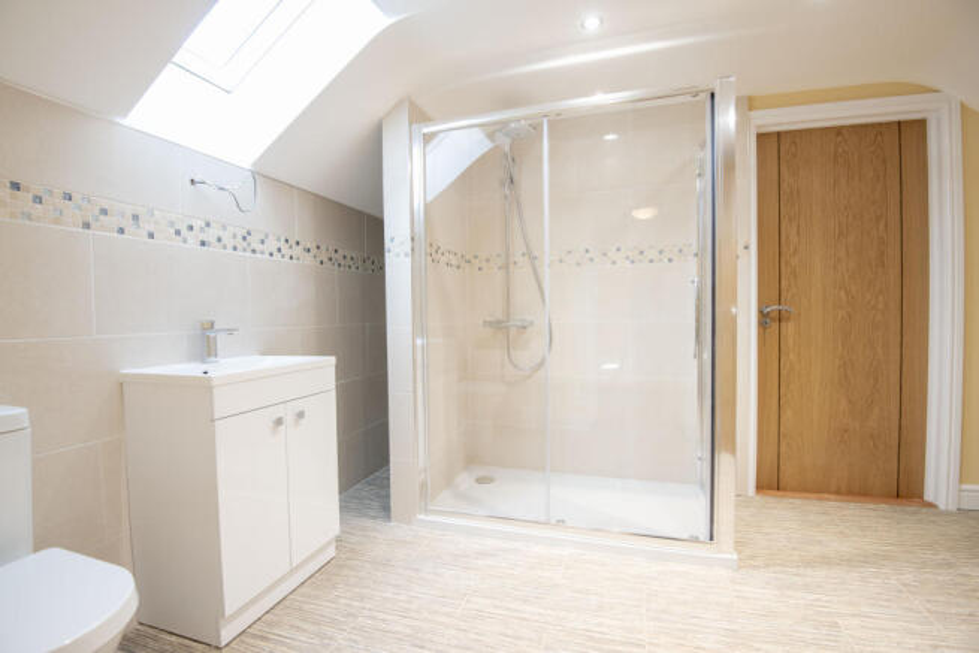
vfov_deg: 73.8
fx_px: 435
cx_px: 490
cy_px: 326
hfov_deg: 96.7
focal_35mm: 16
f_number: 8
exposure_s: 1/10
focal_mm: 16
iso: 800
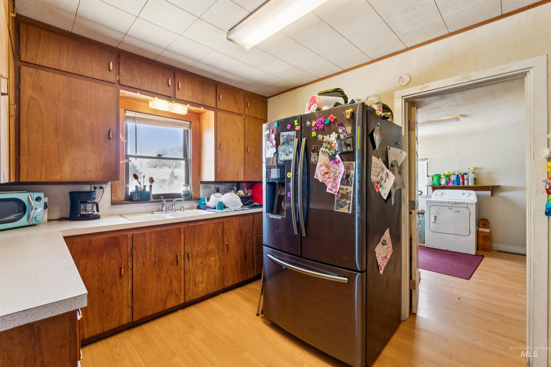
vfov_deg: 75.1
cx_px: 276
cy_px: 184
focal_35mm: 16
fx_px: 239
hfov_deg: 98.2
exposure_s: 1/4
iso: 400
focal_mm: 15.6
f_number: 13
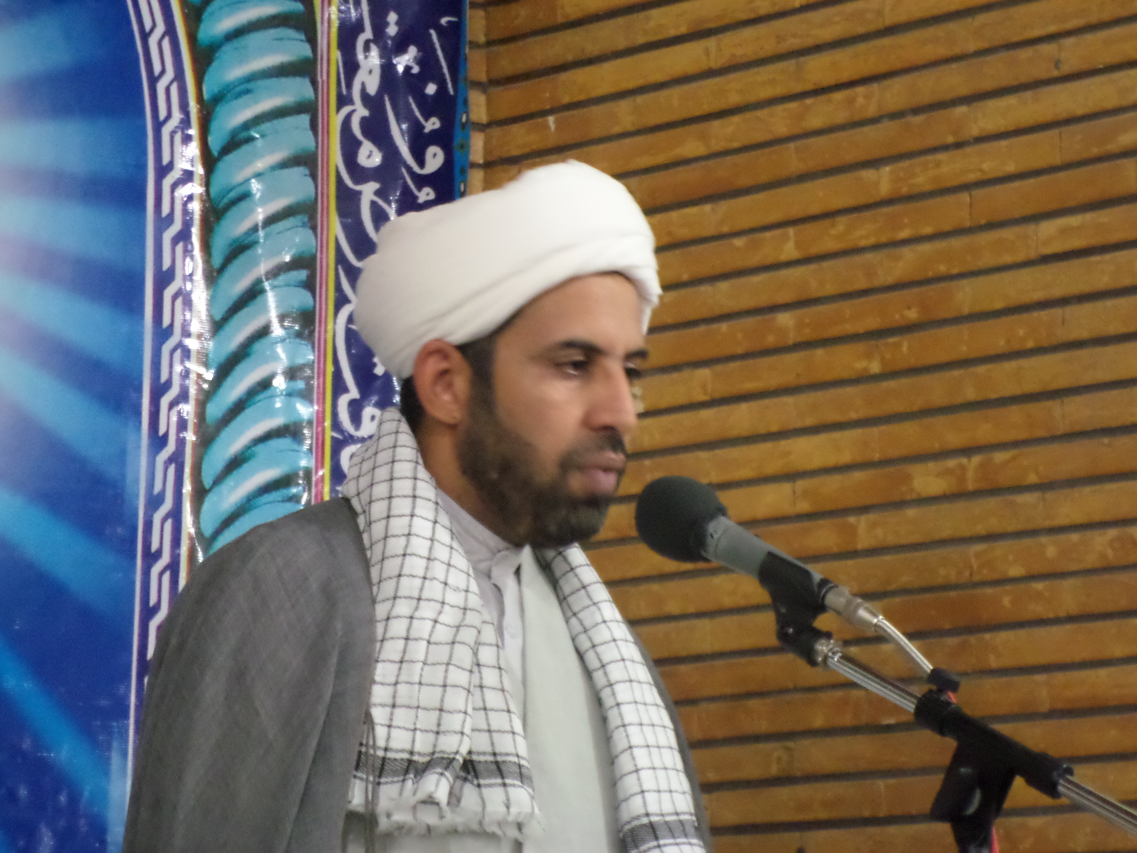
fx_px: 4106
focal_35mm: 125
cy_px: 426
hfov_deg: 15.8
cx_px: 568
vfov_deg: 11.9
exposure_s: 1/8
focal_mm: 22.5
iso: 640
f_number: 6.3
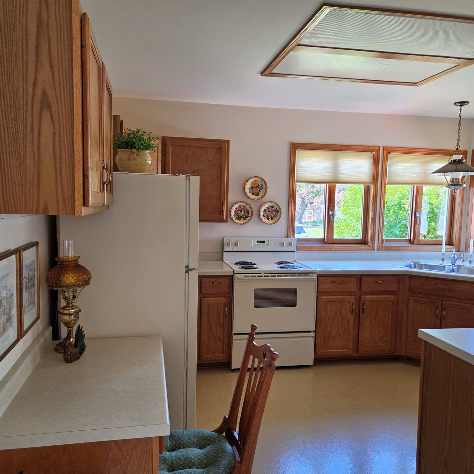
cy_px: 244
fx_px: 434
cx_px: 230
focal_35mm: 28
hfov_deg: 57.3
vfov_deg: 57.3
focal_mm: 5.4
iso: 250
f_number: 1.8
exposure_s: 1/180
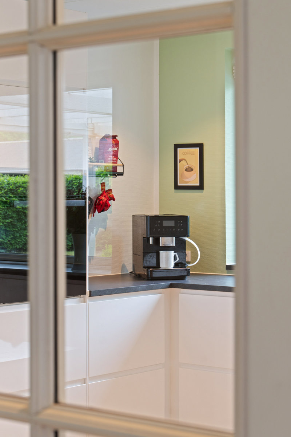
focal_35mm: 86
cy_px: 218
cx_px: 146
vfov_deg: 23.8
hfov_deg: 16.0
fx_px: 1037
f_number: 8
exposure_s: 1/6
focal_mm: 57
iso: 200
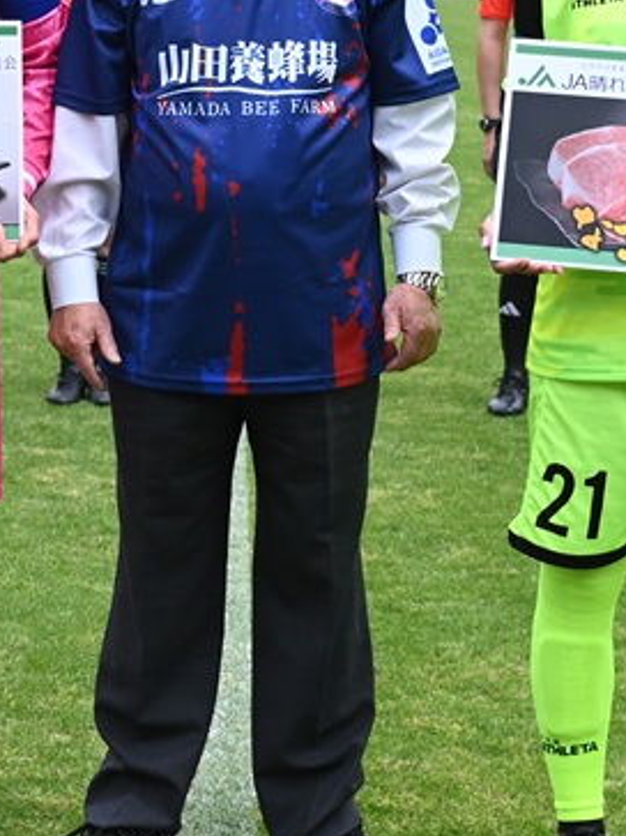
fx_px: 3112
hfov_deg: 11.5
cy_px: 131
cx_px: 209
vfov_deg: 15.2
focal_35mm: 129
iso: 400
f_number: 6.3
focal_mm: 31
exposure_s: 1/1250
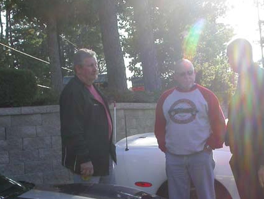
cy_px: 143
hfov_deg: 27.0
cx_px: 134
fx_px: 549
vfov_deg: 20.3
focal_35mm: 72
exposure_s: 1/182
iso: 100
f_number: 5.3
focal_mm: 7.85
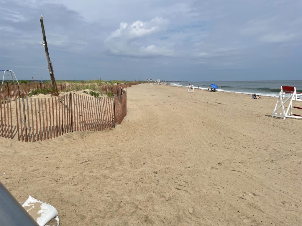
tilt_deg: -7.7
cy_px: 113
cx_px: 151
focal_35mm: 26
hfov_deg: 67.3
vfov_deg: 53.1
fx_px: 227
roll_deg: +1.2
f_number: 1.6
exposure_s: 1/9804
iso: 32
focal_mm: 4.2
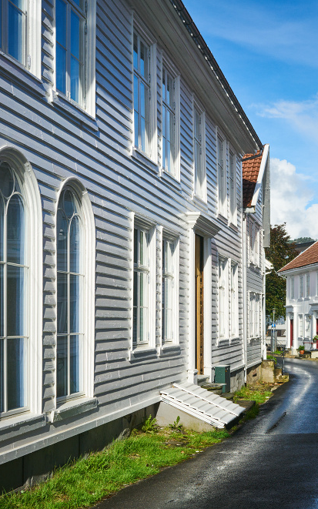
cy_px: 253
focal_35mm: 54
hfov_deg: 23.2
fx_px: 749
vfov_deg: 37.5
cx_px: 302
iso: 250
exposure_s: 1/400
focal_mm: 35
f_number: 8
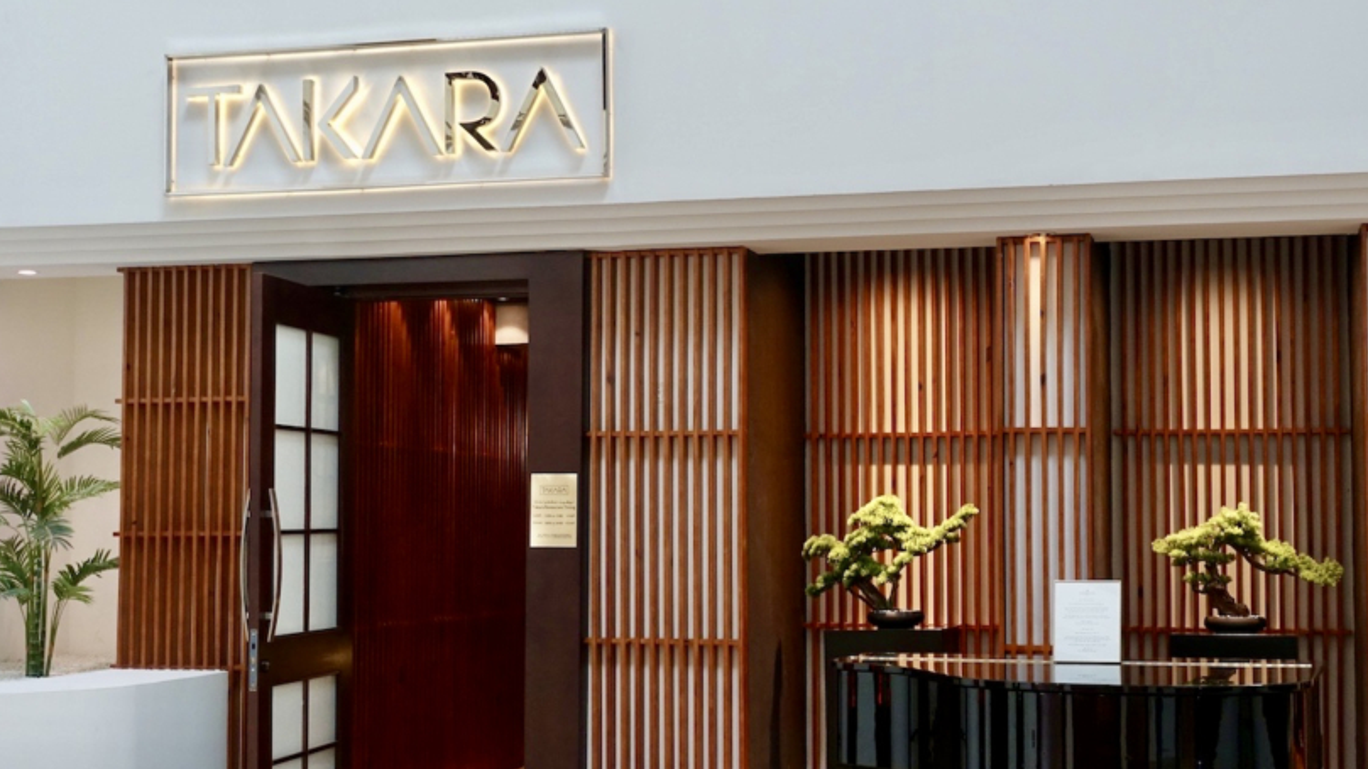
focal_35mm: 56
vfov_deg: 21.4
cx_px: 724
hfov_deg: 37.2
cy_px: 423
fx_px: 2031
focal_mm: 15.31
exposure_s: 1/50
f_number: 2.8
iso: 400
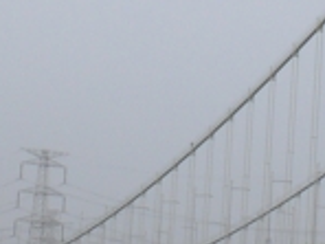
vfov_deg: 7.2
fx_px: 1925
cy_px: 51
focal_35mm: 205
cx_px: 270
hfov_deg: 9.6
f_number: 4.4
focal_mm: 6.3
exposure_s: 1/400
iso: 50
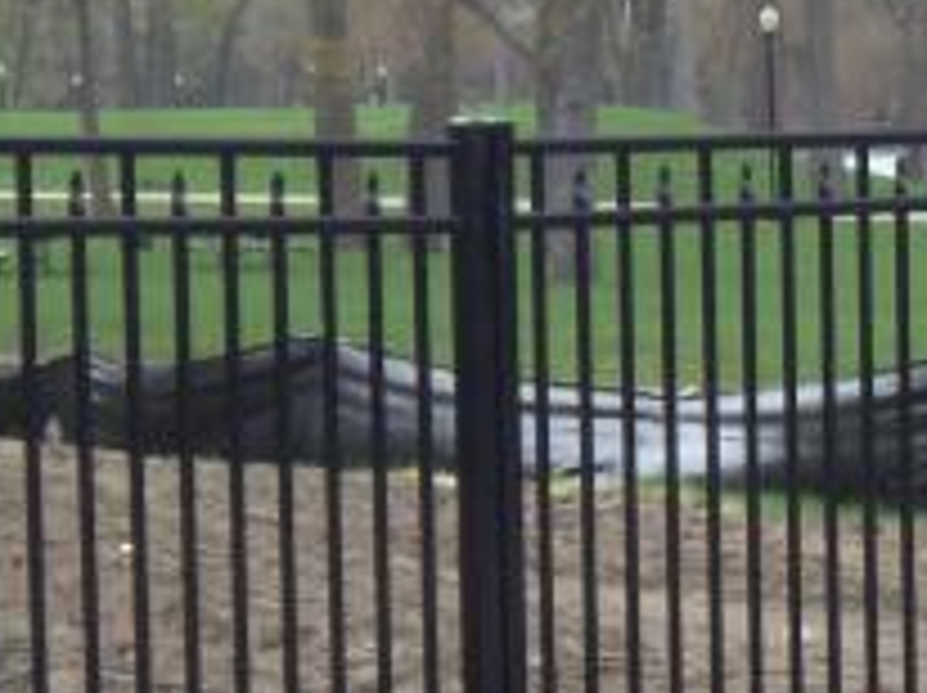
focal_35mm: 245
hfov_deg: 8.0
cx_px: 1071
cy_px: 450
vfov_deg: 6.1
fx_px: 6553
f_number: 5.6
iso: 80
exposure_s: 1/90
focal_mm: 11.2
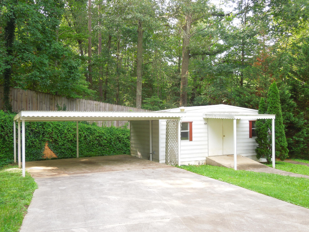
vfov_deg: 40.7
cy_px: 116
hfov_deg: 52.6
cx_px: 154
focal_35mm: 35
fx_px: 312
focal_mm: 6.3
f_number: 3.7
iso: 110
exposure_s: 1/50
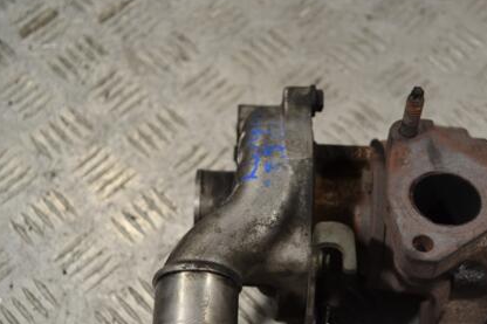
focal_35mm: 63
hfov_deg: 31.7
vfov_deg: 21.5
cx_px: 341
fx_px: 848
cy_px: 223
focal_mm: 29
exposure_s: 1/50
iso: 100
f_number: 4.5
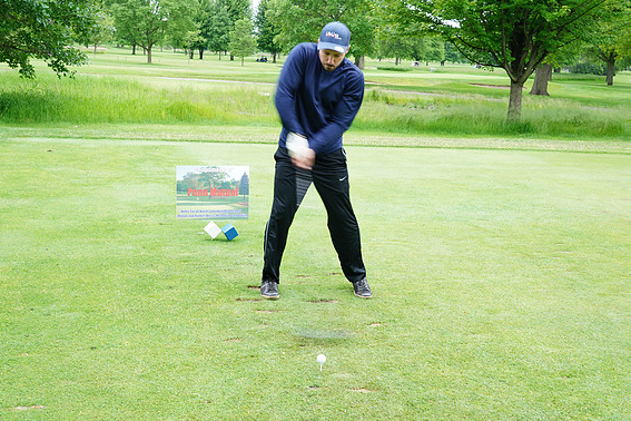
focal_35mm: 43
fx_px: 754
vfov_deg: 31.2
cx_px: 309
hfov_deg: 45.4
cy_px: 208
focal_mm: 42
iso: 250
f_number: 7.1
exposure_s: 1/100
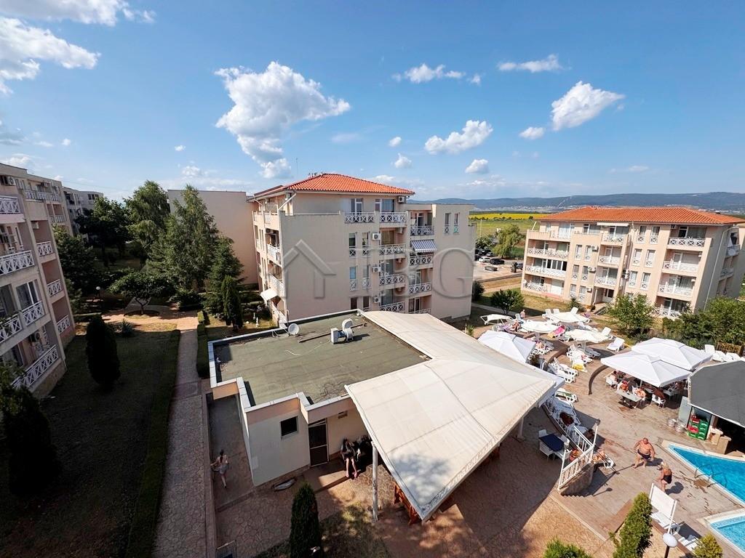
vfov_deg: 85.7
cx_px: 372
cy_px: 279
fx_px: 301
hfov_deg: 102.1
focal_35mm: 14
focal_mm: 2.22
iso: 50
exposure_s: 1/2674
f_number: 2.2
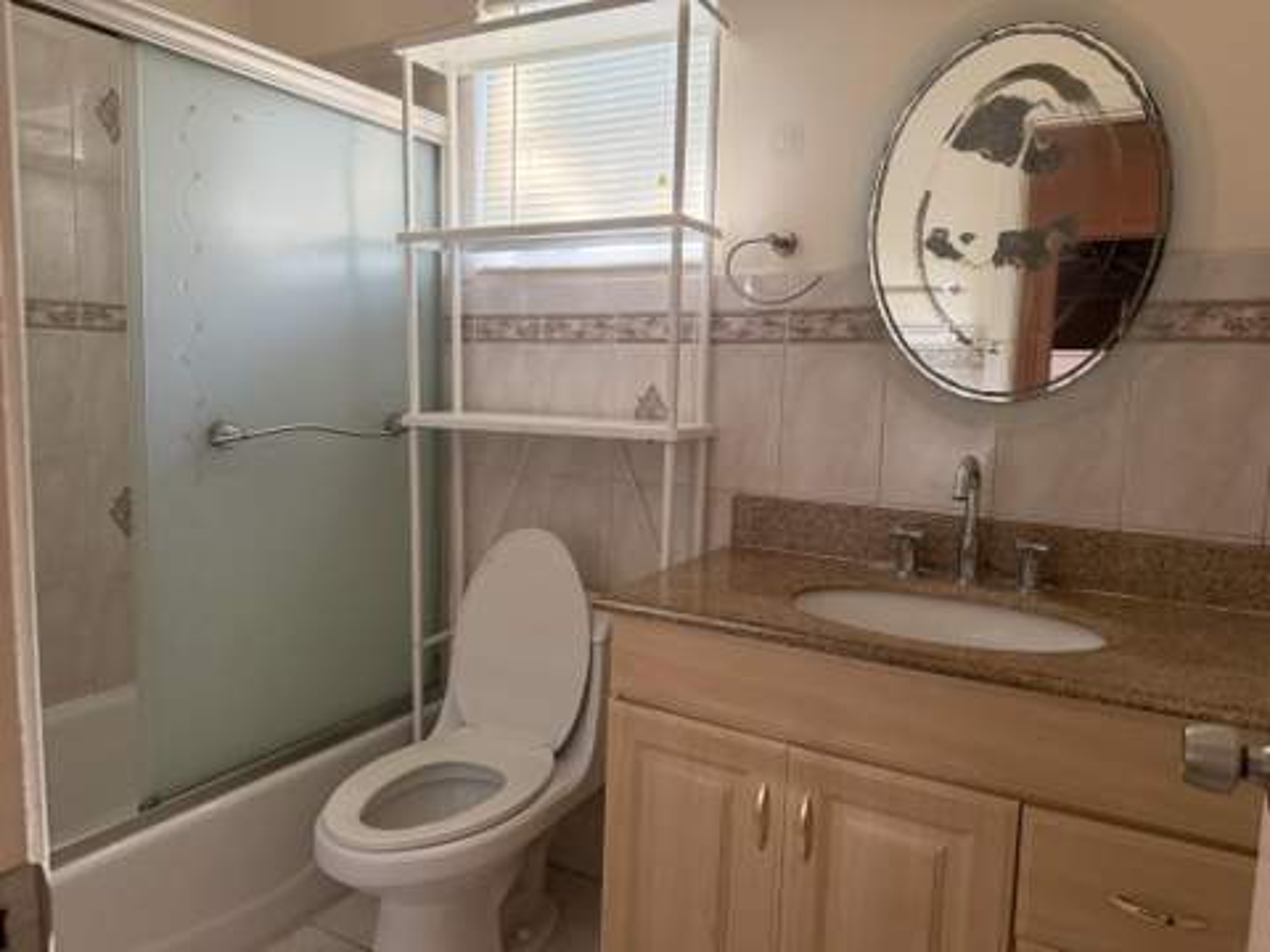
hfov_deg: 71.6
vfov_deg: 56.8
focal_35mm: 24
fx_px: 881
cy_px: 476
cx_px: 635
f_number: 1.78
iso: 400
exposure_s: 1/120
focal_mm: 6.76
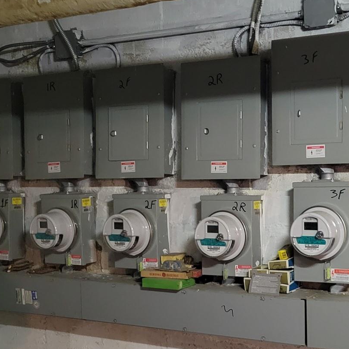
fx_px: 662
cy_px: 230
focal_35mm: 58
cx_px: 266
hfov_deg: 29.1
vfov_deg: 29.4
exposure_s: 1/24
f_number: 1.8
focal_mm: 5.4
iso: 800
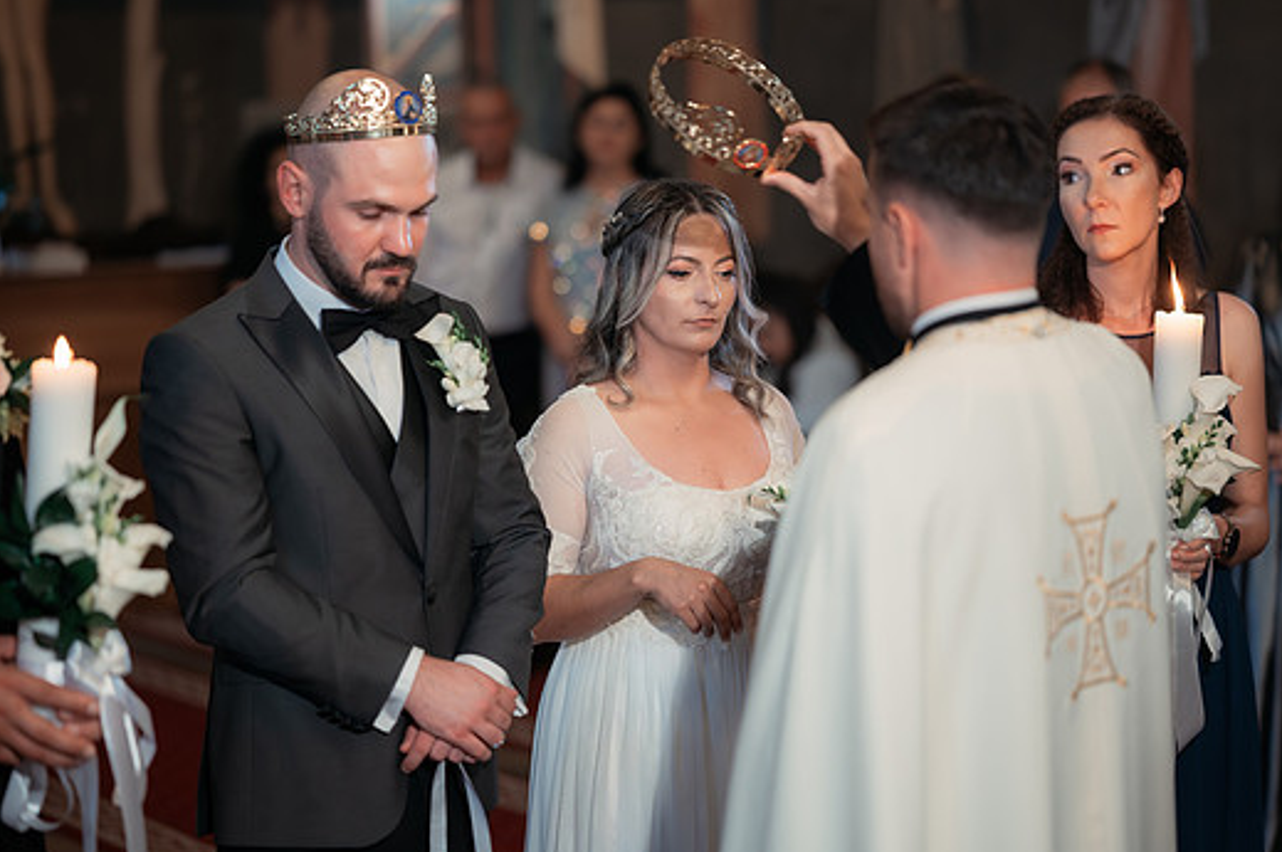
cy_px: 398
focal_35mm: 95
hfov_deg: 21.5
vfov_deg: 14.4
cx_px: 657
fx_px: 3380
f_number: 1.8
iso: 1600
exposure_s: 1/200
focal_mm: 85
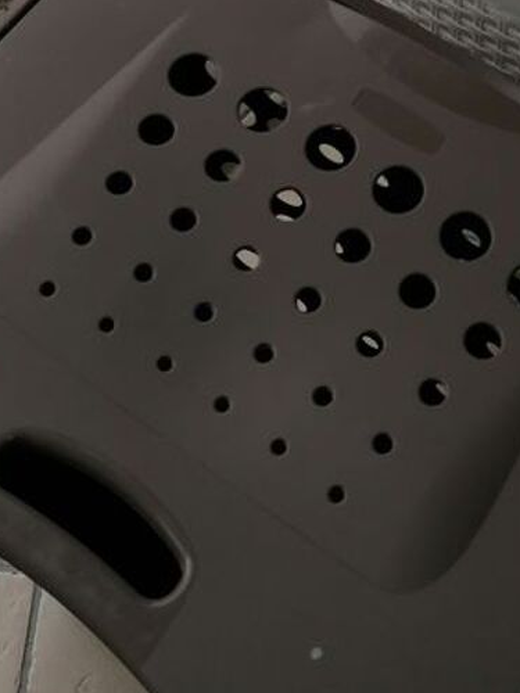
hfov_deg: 19.9
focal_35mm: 72
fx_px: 1442
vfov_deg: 25.0
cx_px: 496
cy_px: -80
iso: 50
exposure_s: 1/239
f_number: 1.8
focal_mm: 4.75
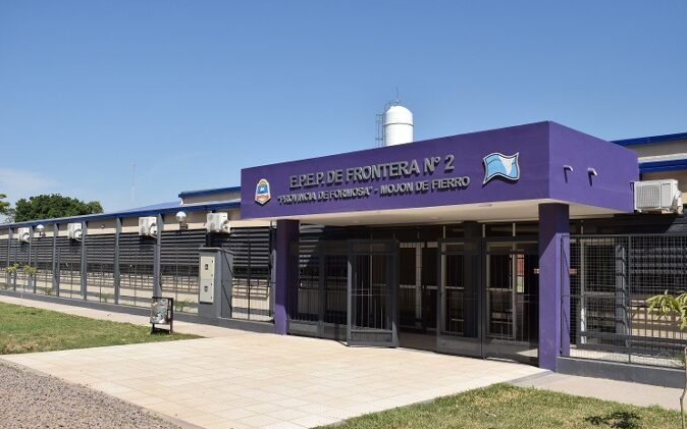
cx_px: 346
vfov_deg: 37.2
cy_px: 226
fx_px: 636
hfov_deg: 56.7
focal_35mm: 34
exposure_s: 1/3200
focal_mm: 22
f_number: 8
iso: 800
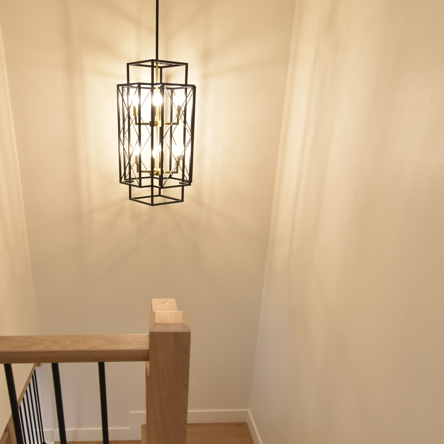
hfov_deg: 58.3
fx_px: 392
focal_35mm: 27
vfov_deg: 57.9
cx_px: 166
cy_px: 292
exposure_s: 1/90
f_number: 3.5
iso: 800
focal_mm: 10
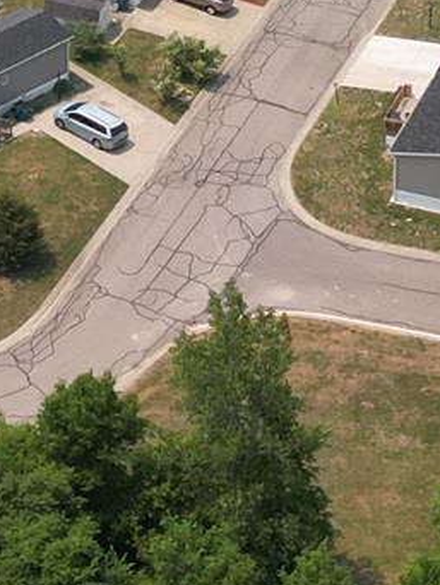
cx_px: 180
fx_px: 2810
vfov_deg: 11.4
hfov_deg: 9.0
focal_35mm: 166
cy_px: -325
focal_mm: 6.72
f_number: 1.7
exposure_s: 1/200
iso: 130
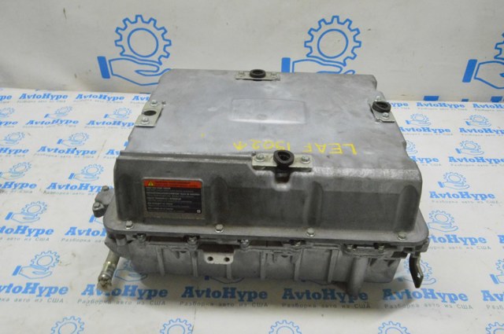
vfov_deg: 43.5
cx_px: 252
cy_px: 167
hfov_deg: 62.0
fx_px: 419
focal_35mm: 30
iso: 6400
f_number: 20
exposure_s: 1/20
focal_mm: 20
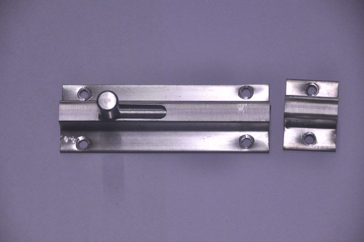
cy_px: 121
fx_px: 2575
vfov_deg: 5.4
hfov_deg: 8.1
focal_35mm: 255
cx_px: 182
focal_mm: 170
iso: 1250
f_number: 5.6
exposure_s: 1/160
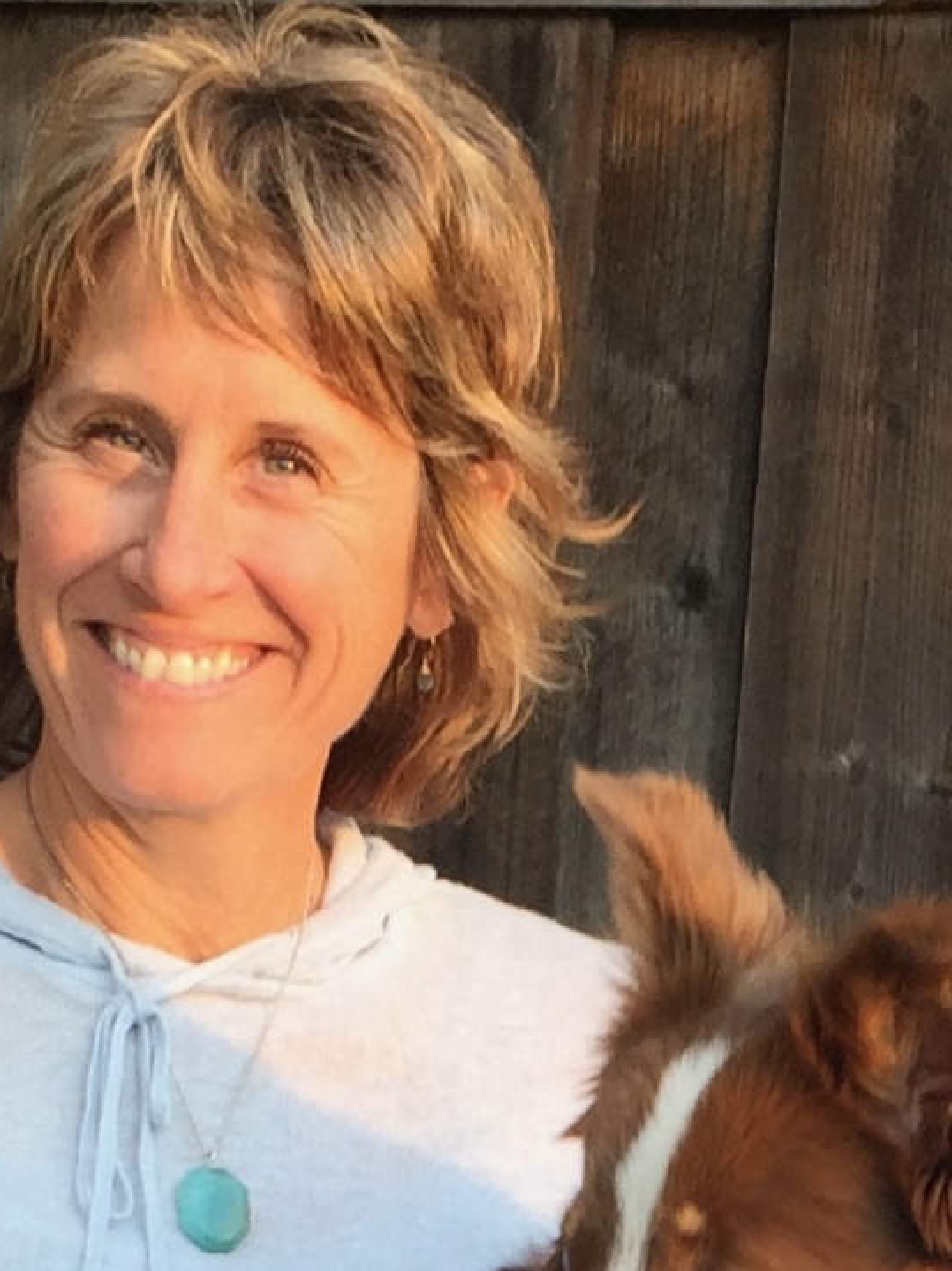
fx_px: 2127
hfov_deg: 25.1
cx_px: 307
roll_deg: +1.1
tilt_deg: -19.0
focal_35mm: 58
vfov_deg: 31.2
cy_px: 1218
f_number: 2.2
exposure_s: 1/180
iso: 32
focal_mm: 4.15
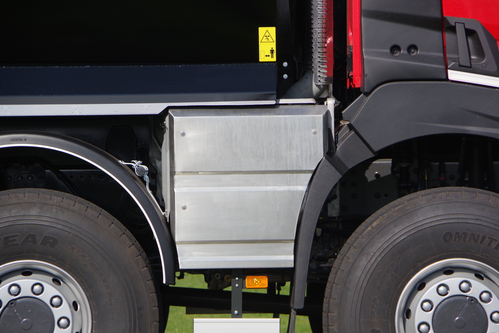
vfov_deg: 6.8
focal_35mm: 202
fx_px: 2800
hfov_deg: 10.2
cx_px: 250
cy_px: 166
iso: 200
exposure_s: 1/500
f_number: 6.3
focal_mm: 135
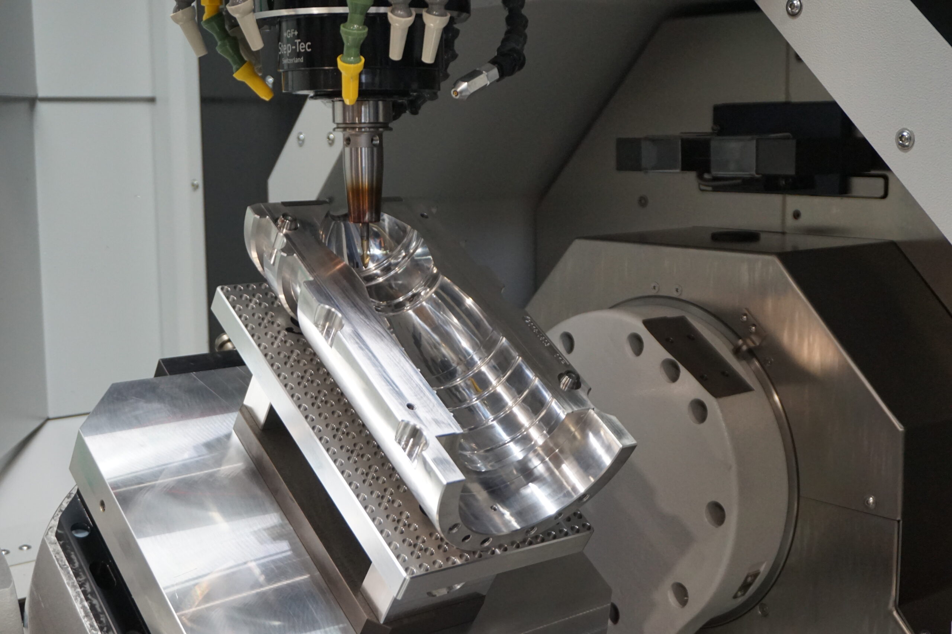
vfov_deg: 27.2
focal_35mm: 50
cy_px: 317
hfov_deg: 40.0
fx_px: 1308
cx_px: 476
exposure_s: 1/160
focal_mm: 33
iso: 1600
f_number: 5
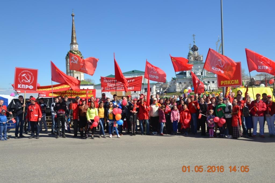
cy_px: 92
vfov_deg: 40.0
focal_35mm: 33
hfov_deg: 57.2
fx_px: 252
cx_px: 138
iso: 100
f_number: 7.1
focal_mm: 22
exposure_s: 1/250
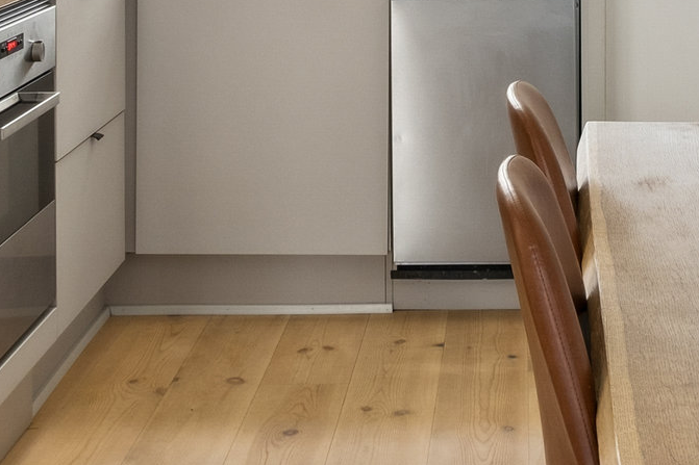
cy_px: -157
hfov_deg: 23.7
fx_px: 1650
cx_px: 526
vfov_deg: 15.2
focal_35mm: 85
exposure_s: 1/30
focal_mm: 19
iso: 800
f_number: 8
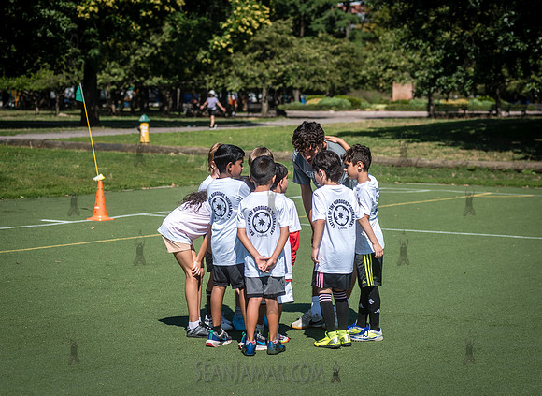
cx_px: 297
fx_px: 1515
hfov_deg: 20.3
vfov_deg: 14.9
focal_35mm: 98
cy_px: 168
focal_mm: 80
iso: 200
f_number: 4
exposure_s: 1/3200
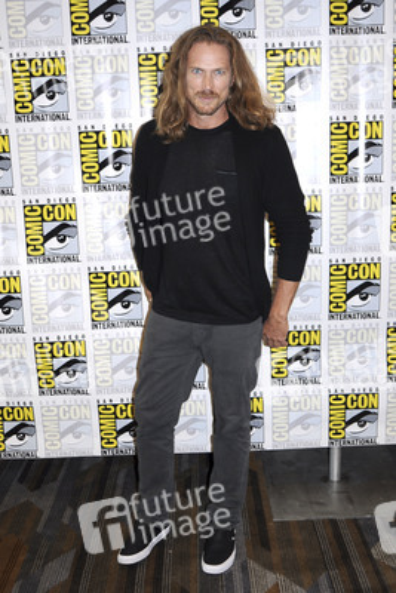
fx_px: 593
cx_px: 198
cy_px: 296
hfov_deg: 36.9
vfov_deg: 53.1
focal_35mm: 36
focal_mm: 24
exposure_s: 1/60
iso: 200
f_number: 3.5
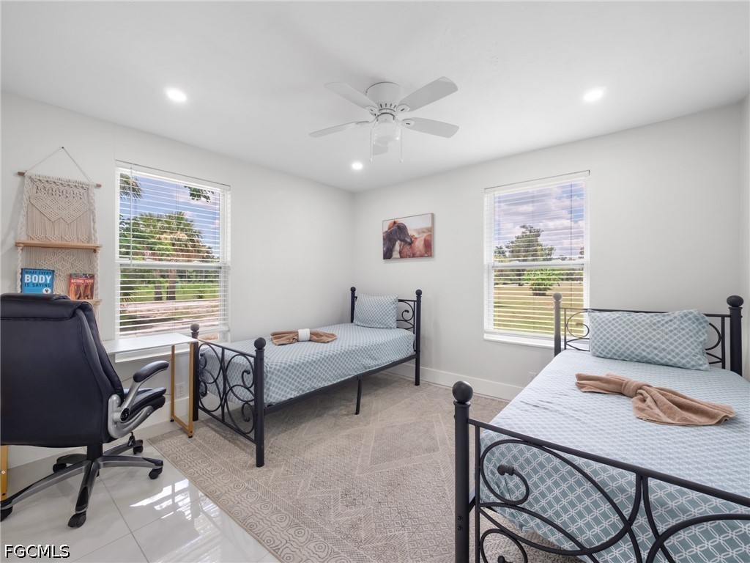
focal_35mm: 14
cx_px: 375
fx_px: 303
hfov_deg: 102.1
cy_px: 282
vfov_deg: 85.7
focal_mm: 7
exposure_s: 1/15
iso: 200
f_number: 7.1
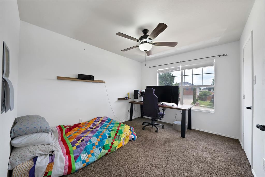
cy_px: 88
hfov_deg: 112.6
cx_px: 132
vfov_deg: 90.1
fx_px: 88
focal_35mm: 12
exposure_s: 1/40
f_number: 9
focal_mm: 12
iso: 640
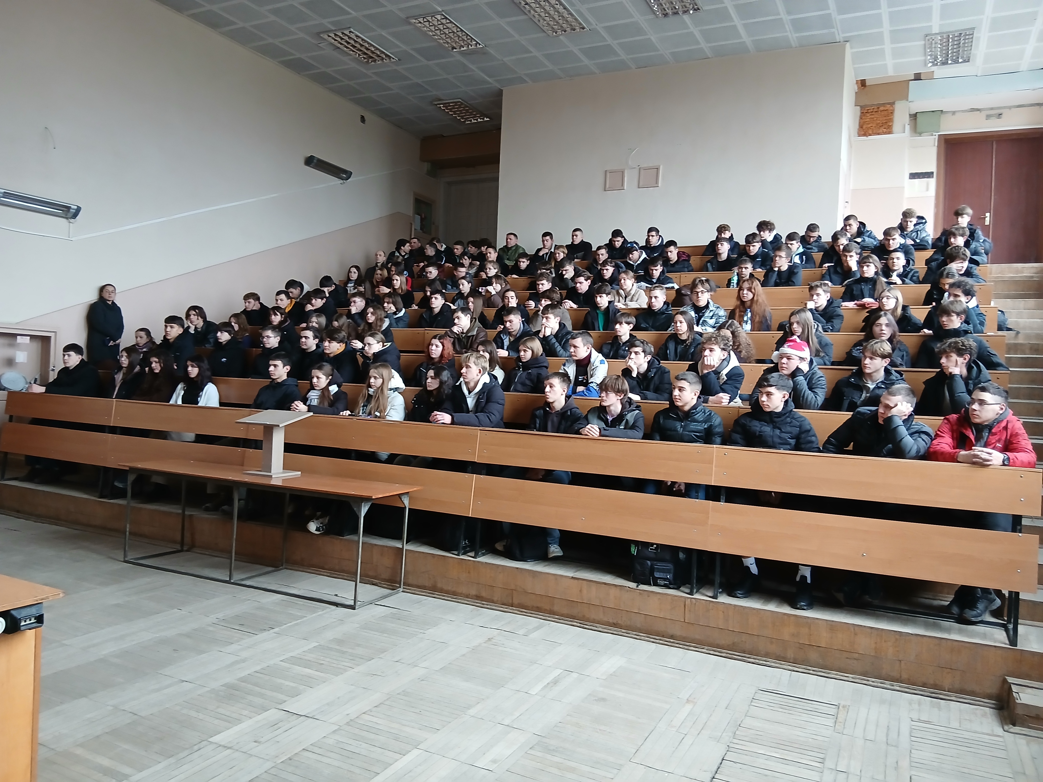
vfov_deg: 53.1
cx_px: 522
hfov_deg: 67.3
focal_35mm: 26
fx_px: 783
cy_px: 391
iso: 250
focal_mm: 3.98
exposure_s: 1/25
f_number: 1.8
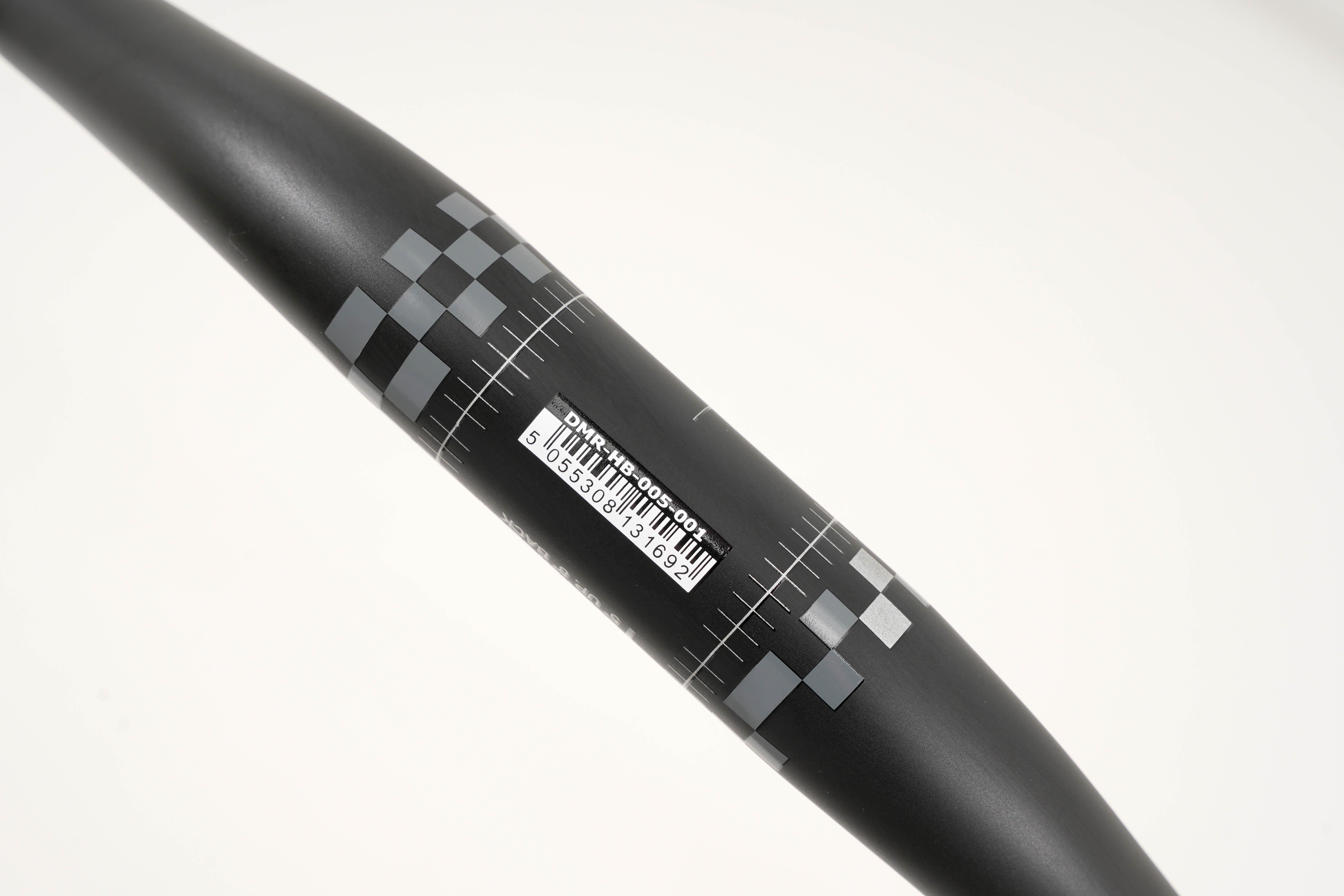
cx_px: 595
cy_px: 480
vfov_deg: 17.3
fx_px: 2949
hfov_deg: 25.7
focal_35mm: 79
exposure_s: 1/125
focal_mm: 70
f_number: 10
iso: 125
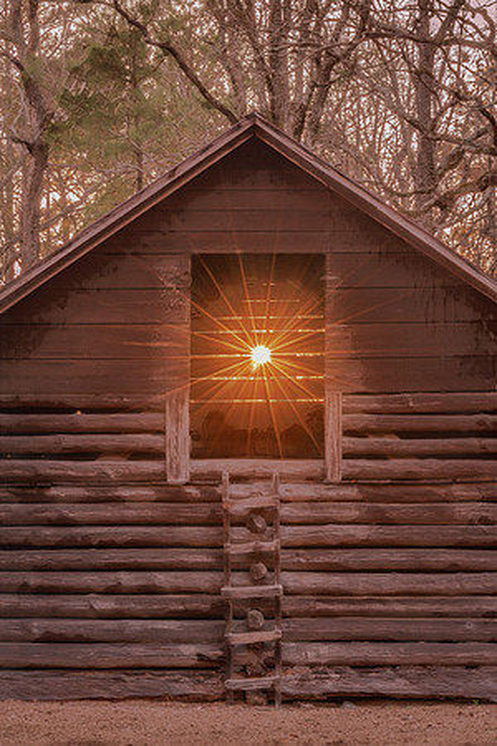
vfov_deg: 19.5
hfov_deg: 13.0
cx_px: 248
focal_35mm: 105
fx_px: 2174
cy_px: 373
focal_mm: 70
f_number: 22
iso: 400
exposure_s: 1/10
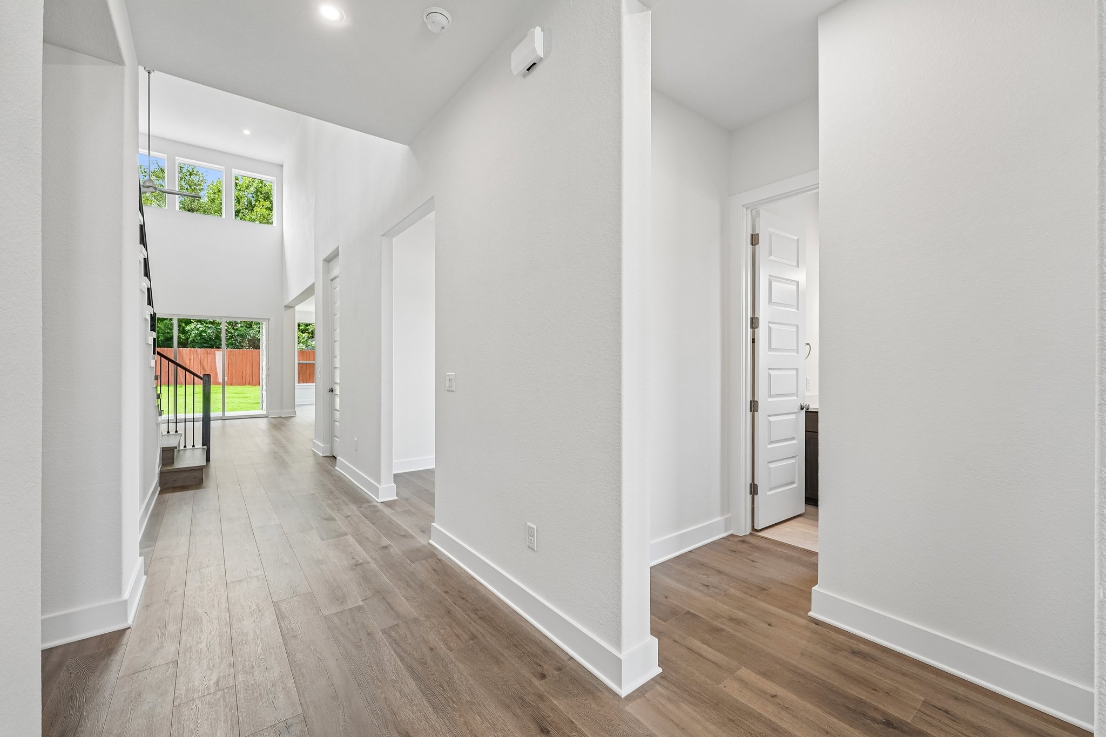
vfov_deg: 81.2
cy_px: 368
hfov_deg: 104.3
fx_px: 430
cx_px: 553
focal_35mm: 14
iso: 400
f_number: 8
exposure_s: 1/40
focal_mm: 14
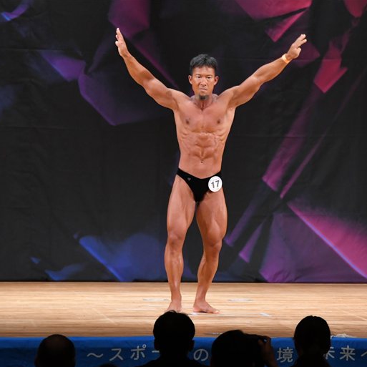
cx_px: 260
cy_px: 184
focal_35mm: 289
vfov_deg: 6.1
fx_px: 3467
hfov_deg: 6.1
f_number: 5.6
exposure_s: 1/400
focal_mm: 150
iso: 3200
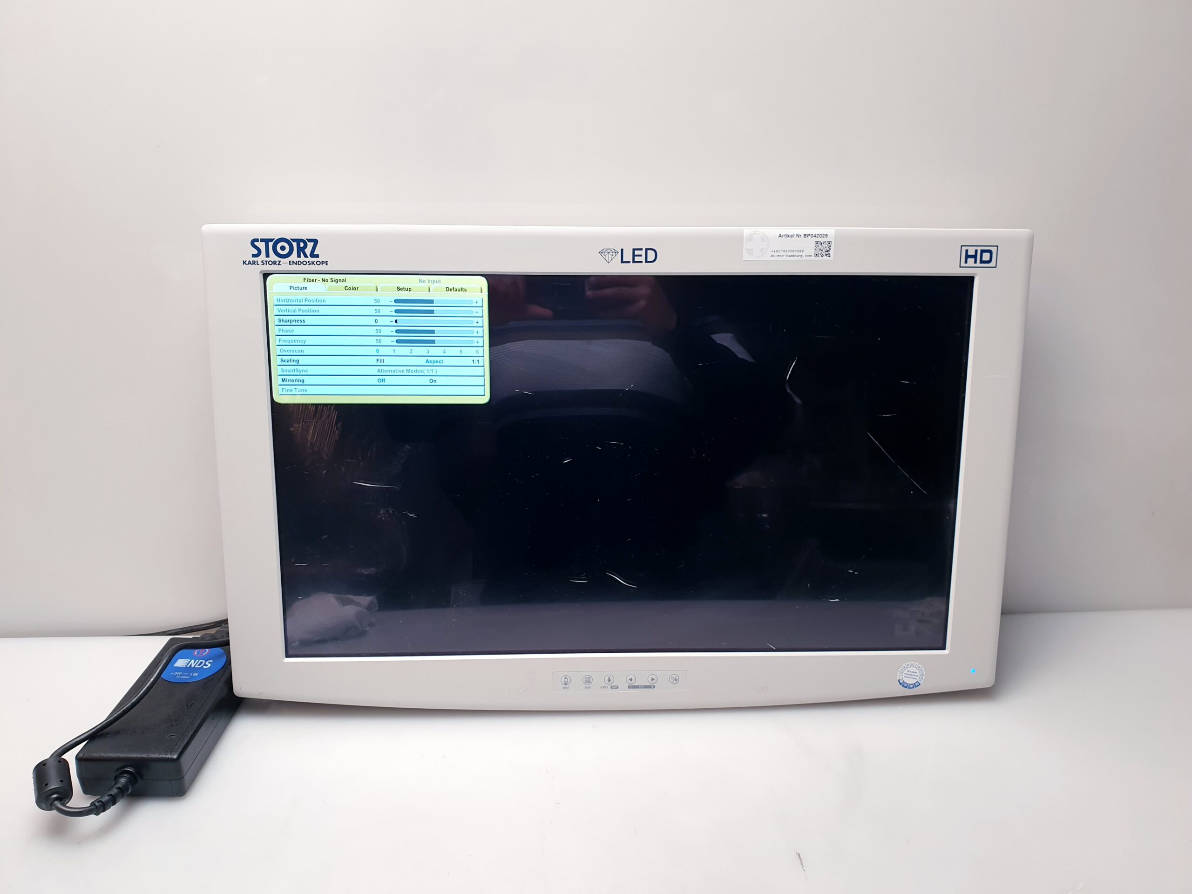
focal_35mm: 26
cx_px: 596
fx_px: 895
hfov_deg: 67.3
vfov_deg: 53.1
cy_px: 447
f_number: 2.4
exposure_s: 1/50
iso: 80
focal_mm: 4.3
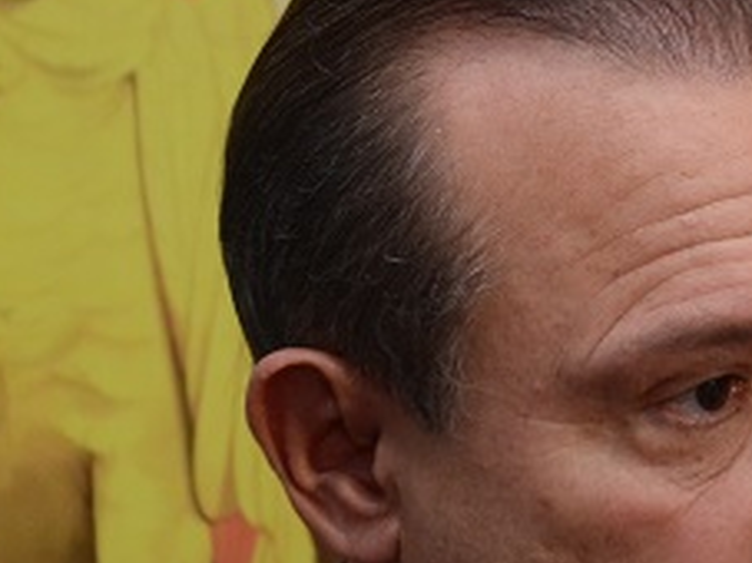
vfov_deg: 11.7
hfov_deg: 15.3
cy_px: 346
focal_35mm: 127
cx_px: 729
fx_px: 2757
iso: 1600
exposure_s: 1/125
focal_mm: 40
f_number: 4.5
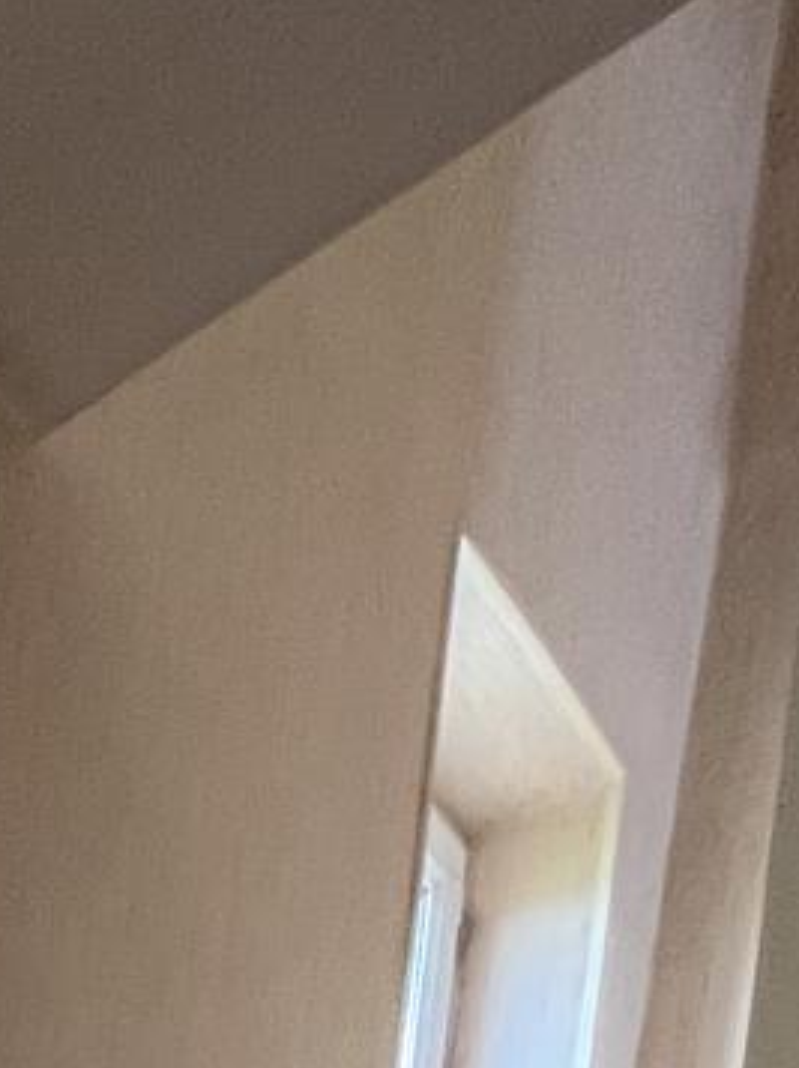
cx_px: -880
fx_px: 1942
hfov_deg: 16.5
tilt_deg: -8.2
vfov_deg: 15.3
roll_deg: -1.4
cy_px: 2555
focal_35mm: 63
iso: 250
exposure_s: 1/61
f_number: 1.8
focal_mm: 1.57
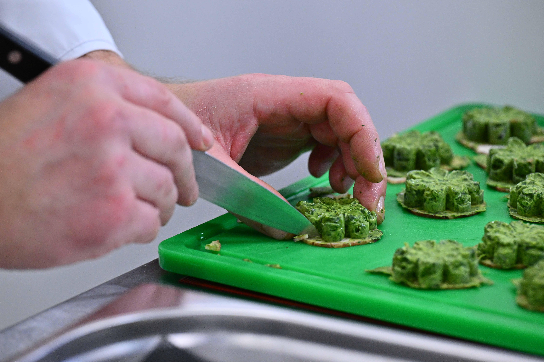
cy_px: 181
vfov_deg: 6.9
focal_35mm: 200
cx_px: 272
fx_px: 3022
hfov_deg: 10.3
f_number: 5.6
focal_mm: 200
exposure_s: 1/320
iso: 2500
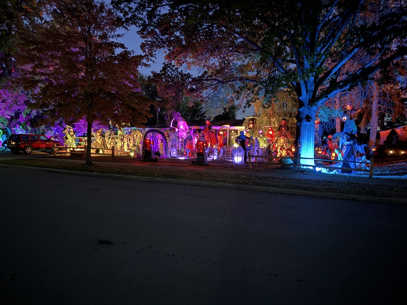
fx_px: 282
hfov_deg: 71.6
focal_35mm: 24
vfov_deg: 56.8
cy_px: 152
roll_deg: -1.3
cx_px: 204
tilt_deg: -1.2
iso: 1600
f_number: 1.78
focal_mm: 6.76
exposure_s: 1/5
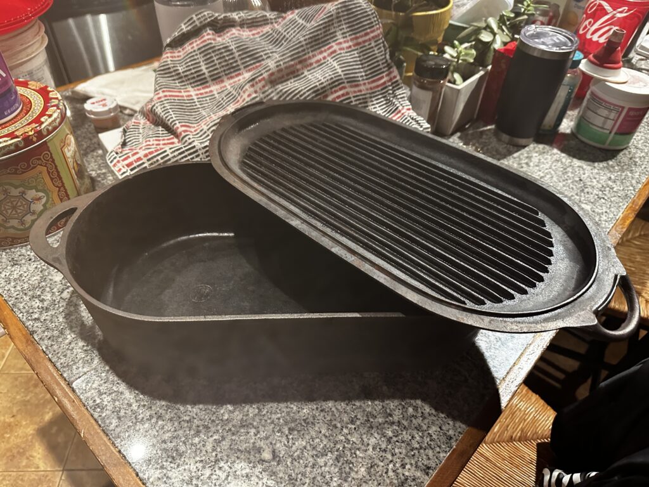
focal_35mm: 24
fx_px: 450
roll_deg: -2.1
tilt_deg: -42.1
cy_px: 244
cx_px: 324
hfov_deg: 71.6
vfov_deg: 56.8
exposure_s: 1/60
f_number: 1.78
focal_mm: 6.86
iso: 640
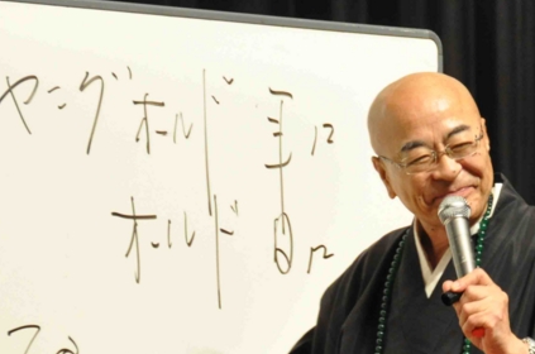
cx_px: 439
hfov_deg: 4.8
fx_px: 6317
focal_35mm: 426
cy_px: 322
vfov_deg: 3.2
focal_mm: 150
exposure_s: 1/100
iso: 1600
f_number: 5.6
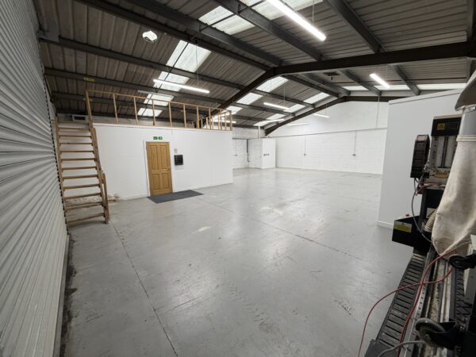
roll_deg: +1.2
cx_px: 238
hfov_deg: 102.1
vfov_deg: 85.7
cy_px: 178
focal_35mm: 14
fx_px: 193
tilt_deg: -8.4
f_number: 2.2
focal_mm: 2.22
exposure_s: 1/100
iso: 160
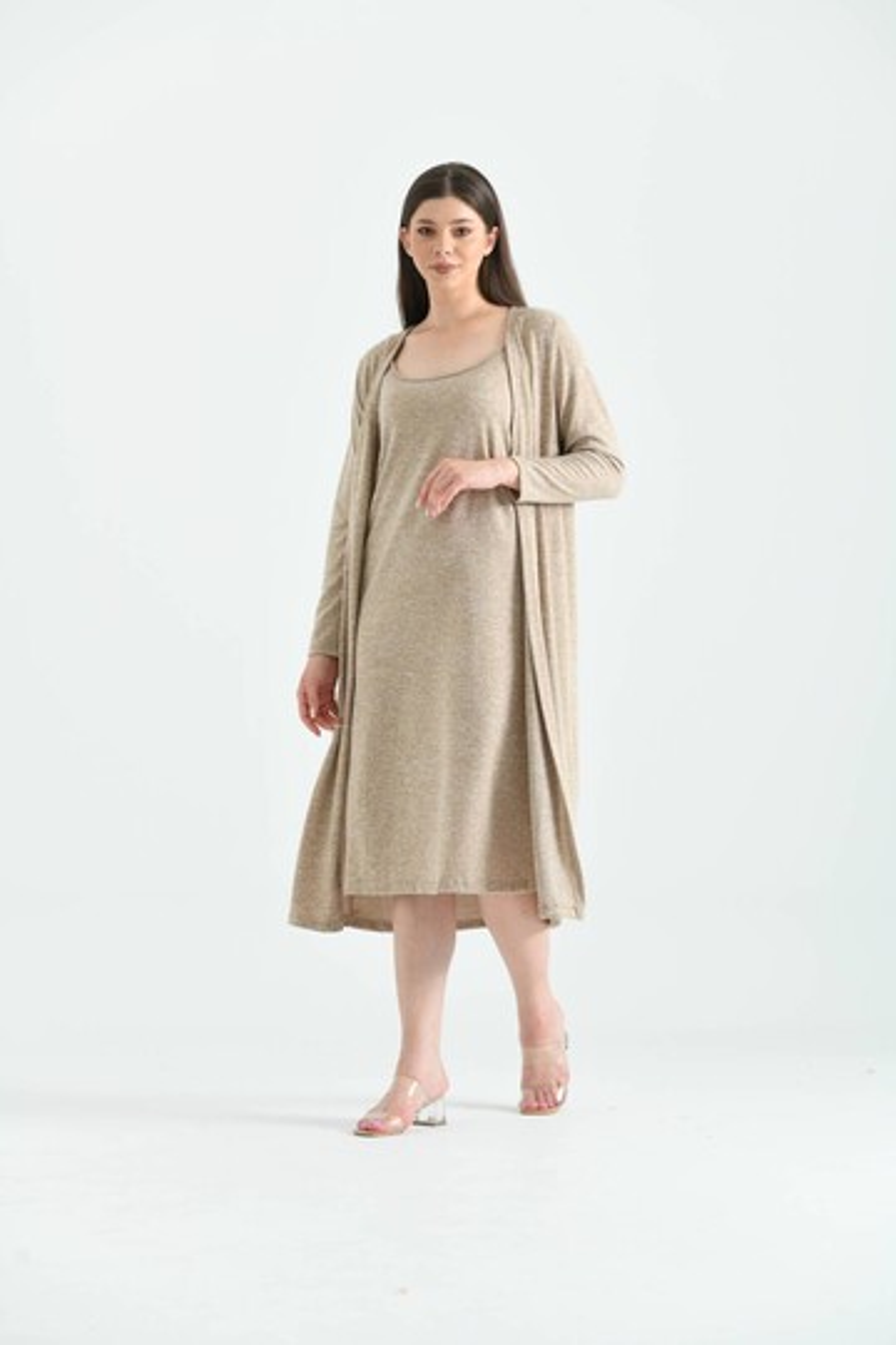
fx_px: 3061
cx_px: 448
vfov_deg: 24.8
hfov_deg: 16.7
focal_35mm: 82
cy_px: 672
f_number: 5.6
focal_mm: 82
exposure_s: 1/125
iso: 100
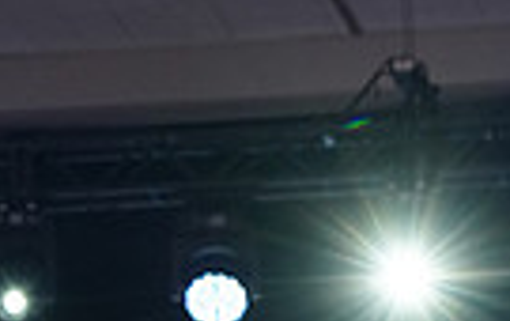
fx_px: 4081
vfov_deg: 4.4
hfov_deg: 7.1
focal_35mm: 293
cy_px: 903
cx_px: 606
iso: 1250
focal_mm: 67
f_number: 4
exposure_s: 1/500
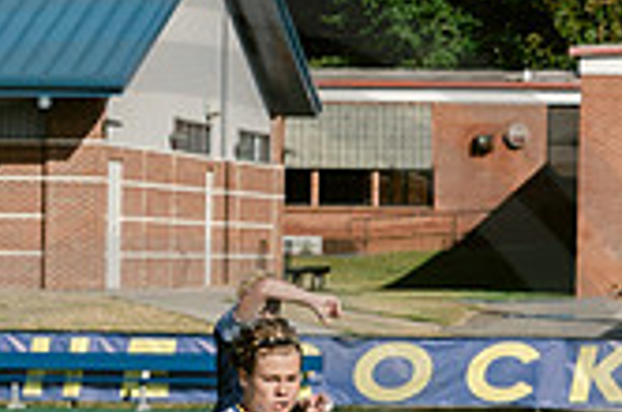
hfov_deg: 5.7
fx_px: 6208
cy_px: 616
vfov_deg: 3.8
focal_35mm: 360
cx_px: 445
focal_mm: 70
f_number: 5.6
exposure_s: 1/3200
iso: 640
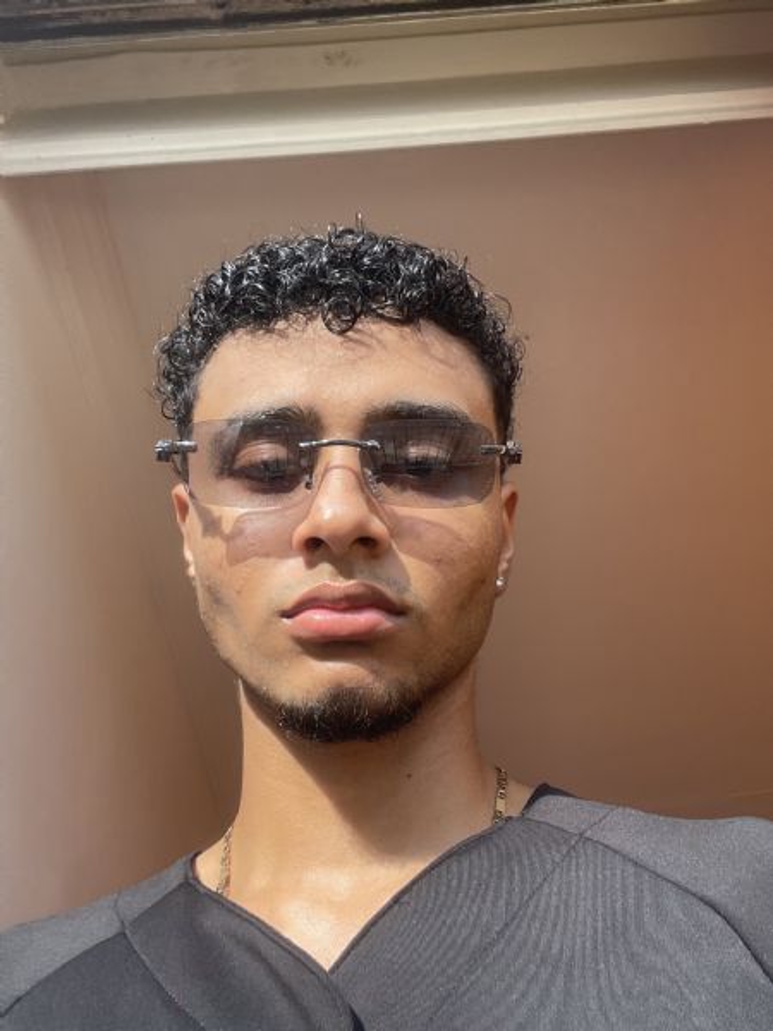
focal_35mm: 30
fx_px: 893
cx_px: 386
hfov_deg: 46.8
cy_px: 516
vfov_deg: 60.0
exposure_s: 1/121
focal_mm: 2.71
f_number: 2.2
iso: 32
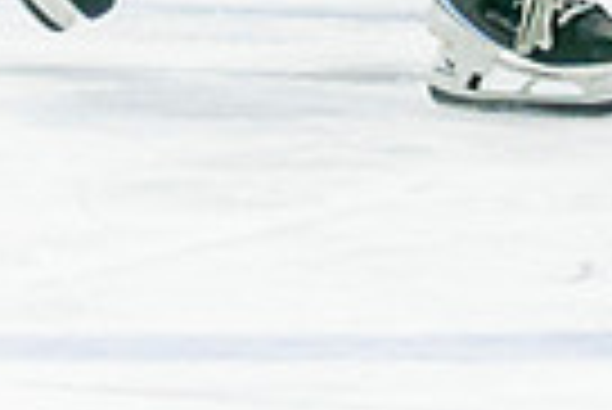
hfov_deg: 1.7
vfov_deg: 1.1
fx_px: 20932
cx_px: 560
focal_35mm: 1230
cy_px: 218
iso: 320
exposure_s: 1/640
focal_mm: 95
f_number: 2.8
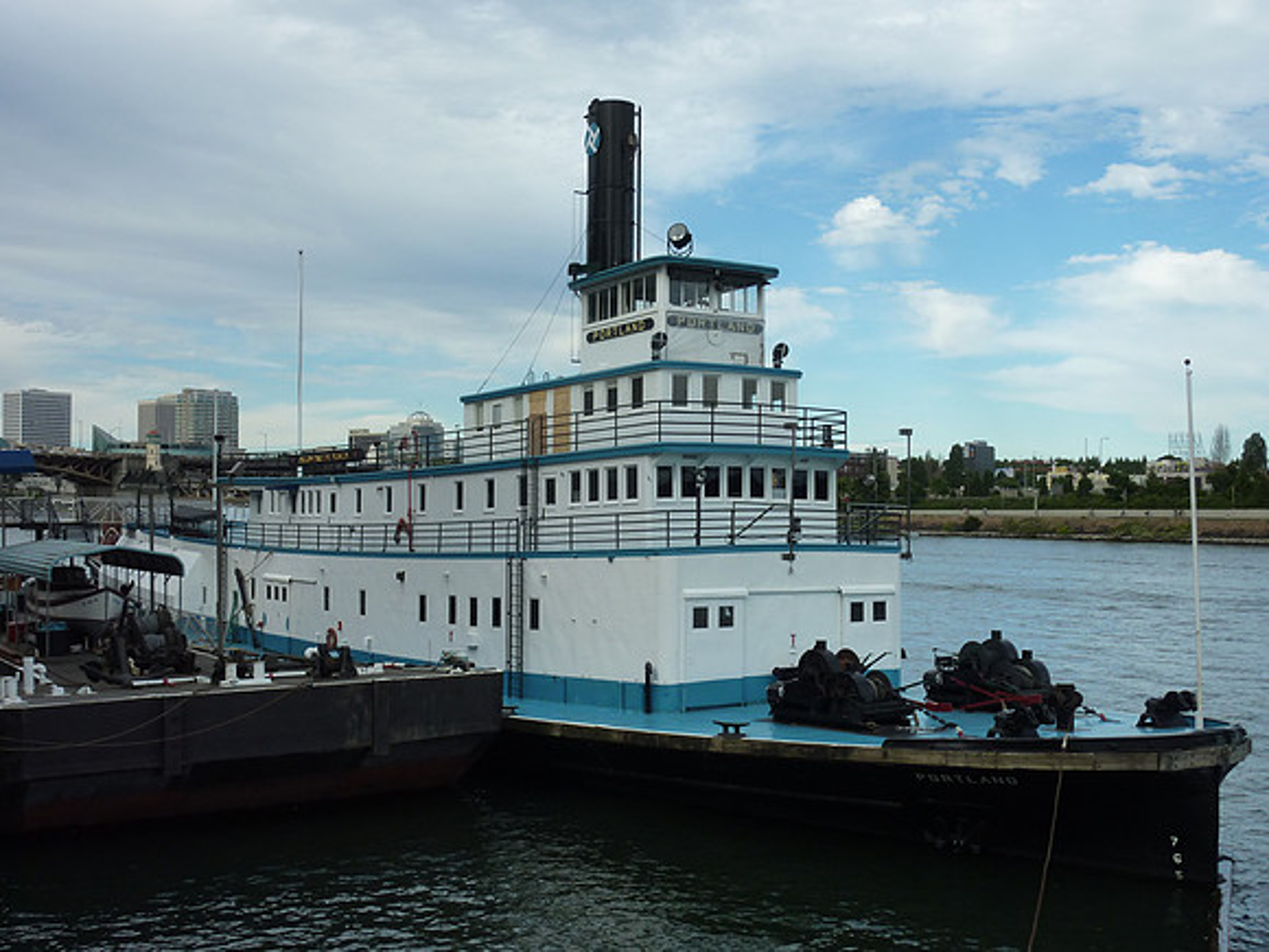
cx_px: 634
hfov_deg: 46.8
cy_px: 476
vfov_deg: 36.0
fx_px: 1466
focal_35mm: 40
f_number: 4.5
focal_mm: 6.5
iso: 125
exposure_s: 1/400
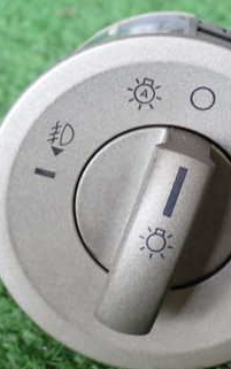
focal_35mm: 107
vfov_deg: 19.4
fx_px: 1076
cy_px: 203
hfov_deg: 12.2
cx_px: 171
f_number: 3.3
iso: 200
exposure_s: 1/60
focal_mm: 9.65
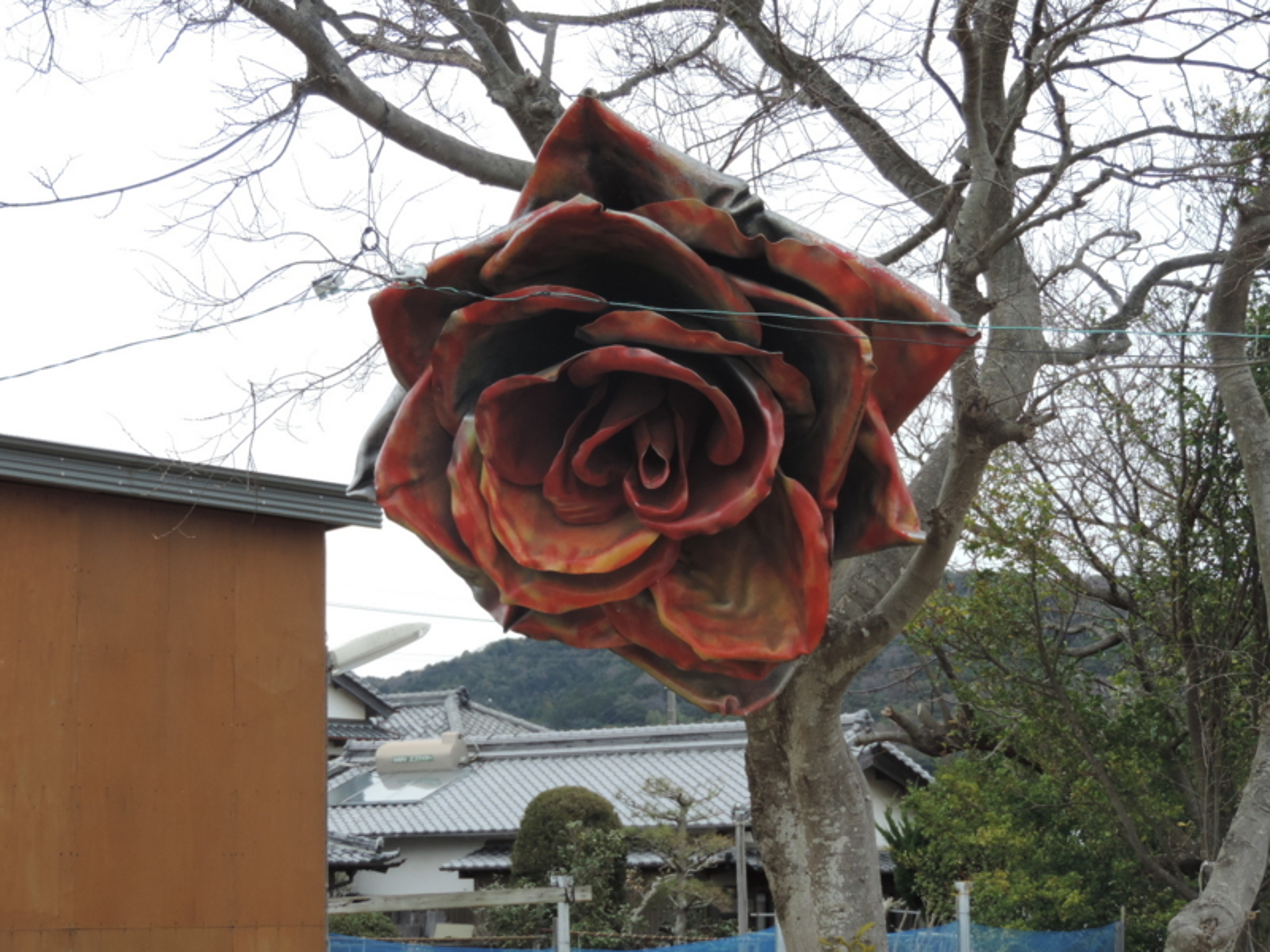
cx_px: 635
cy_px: 476
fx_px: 3119
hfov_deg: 23.0
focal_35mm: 85
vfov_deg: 17.4
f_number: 4
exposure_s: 1/160
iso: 80
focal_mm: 15.1
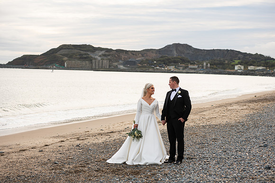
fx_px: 611
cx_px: 138
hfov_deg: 25.4
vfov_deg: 17.1
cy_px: 92
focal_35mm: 80
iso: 80
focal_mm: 80
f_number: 3.5
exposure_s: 1/200
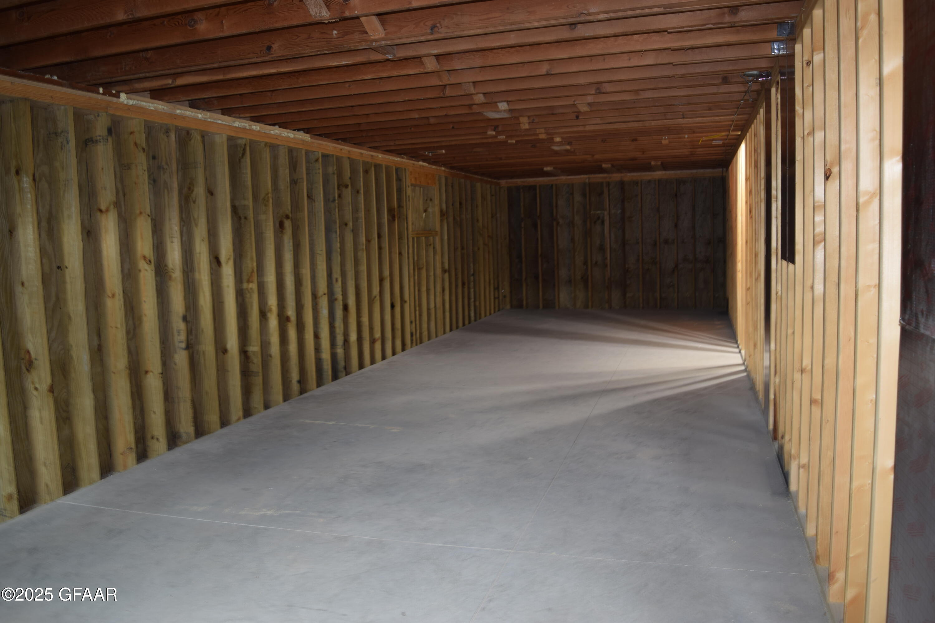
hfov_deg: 67.4
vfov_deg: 47.9
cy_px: 312
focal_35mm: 27
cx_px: 468
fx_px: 701
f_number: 3.5
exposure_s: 1/5
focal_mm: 18
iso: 100
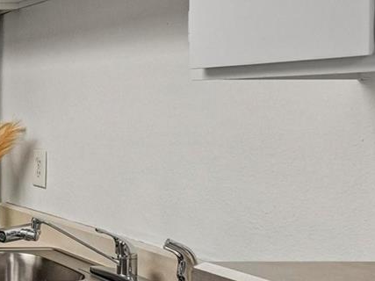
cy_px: 117
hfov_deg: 21.8
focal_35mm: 54
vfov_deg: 27.0
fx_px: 585
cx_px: -304
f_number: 8
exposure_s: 1/15
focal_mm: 10
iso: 400
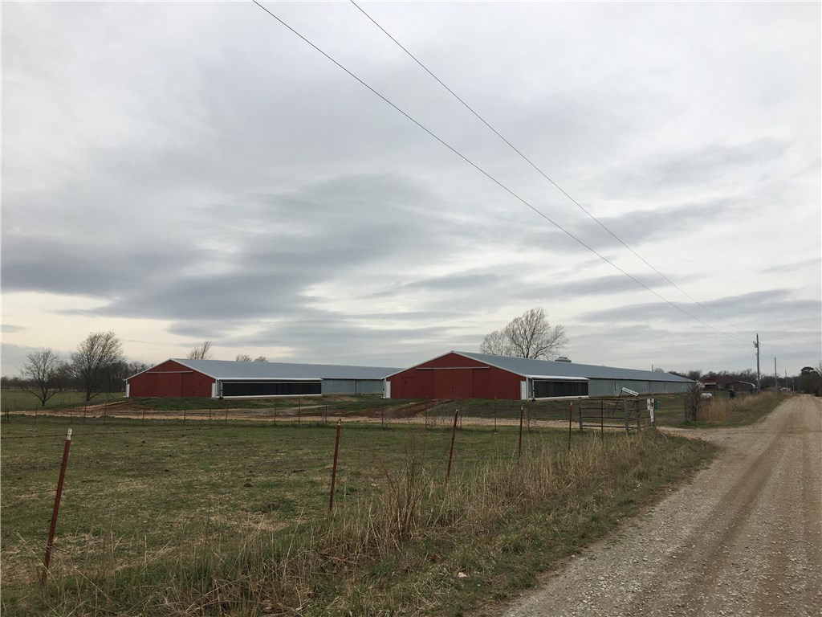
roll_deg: -0.1
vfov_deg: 48.2
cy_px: 308
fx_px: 689
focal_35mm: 29
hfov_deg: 61.7
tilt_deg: +6.4
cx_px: 411
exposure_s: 1/1789
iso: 25
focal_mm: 4.15
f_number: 2.2
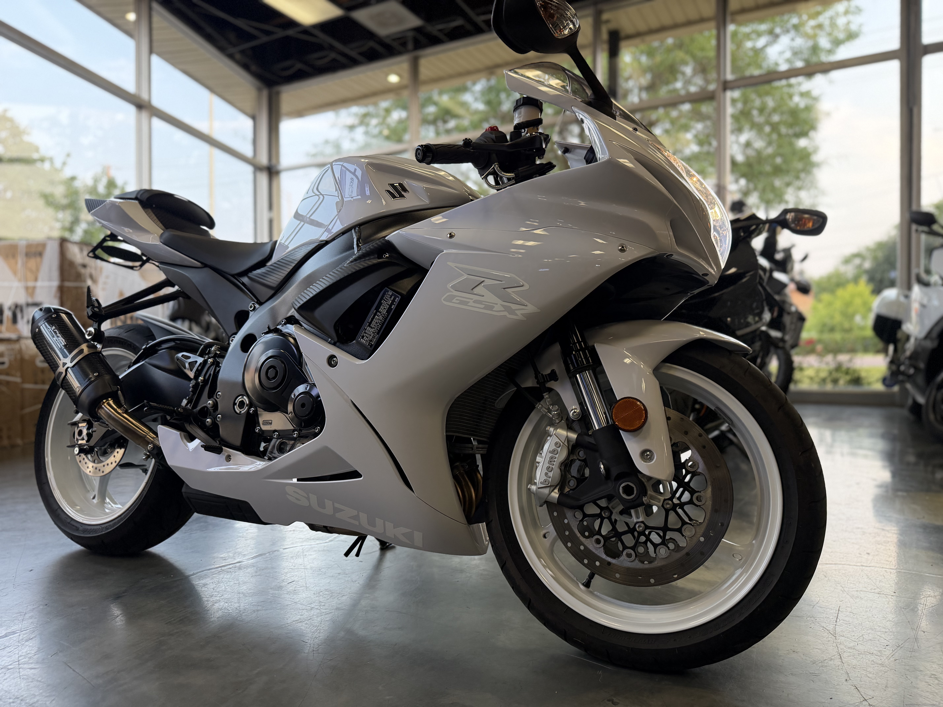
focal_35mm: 24
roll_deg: -0.6
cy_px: 354
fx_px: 654
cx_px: 472
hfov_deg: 71.6
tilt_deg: -2.2
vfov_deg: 56.8
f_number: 1.78
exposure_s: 1/159
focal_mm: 6.76
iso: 200
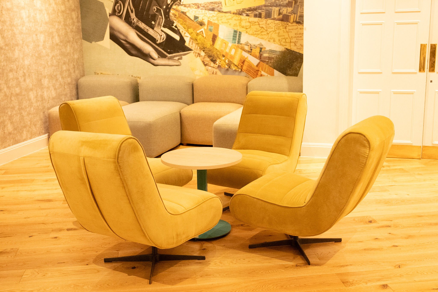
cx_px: 219
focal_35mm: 42
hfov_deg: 46.4
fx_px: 511
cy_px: 146
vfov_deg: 31.9
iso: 6400
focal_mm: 28
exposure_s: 1/250
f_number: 3.2
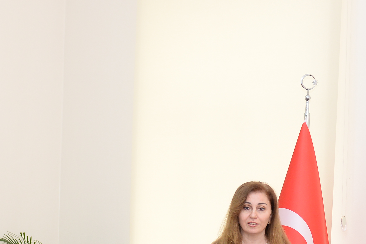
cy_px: 208
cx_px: 235
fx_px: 1027
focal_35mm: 101
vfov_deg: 13.5
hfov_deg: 20.2
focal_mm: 32
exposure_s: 1/160
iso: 800
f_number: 4
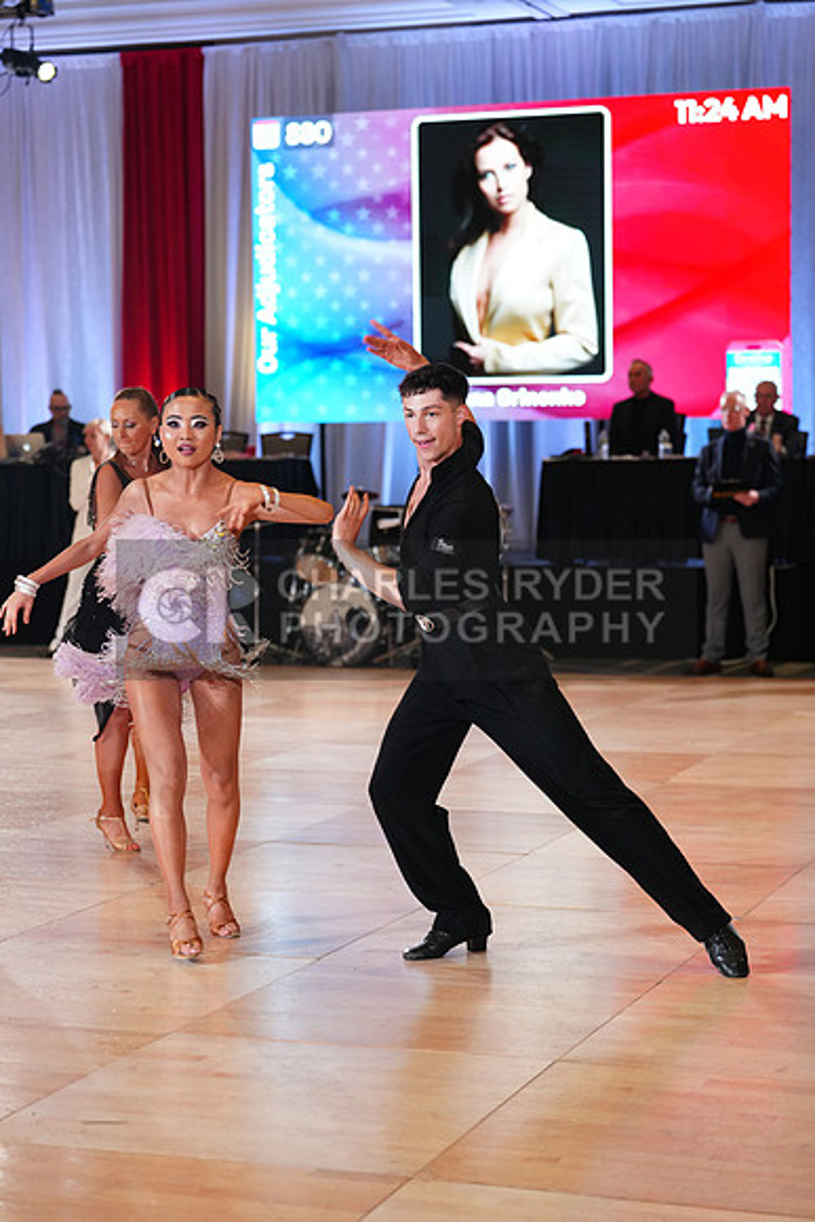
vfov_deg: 28.8
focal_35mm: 70
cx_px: 408
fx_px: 2375
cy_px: 611
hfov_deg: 19.5
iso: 1600
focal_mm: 70
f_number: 2.8
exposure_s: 1/400
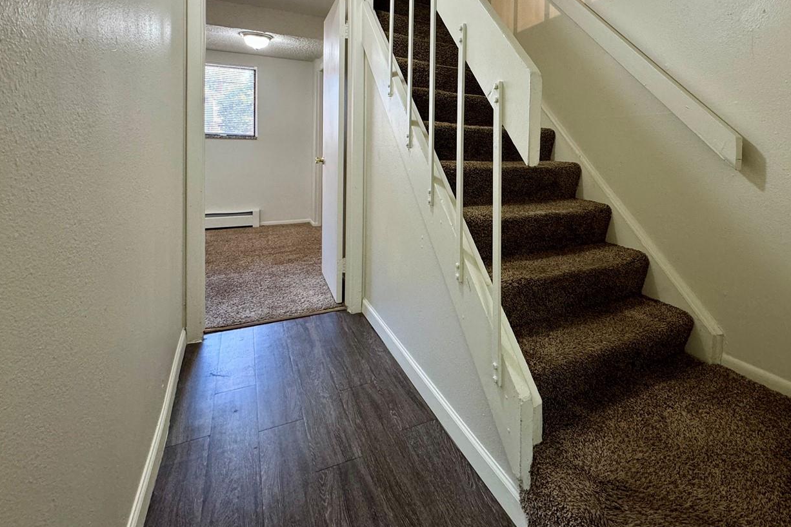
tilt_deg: -1.2
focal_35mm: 19
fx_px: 417
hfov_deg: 85.3
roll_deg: -1.3
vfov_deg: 62.2
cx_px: 491
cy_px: 157
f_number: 2.2
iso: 250
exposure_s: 1/60
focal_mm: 2.22
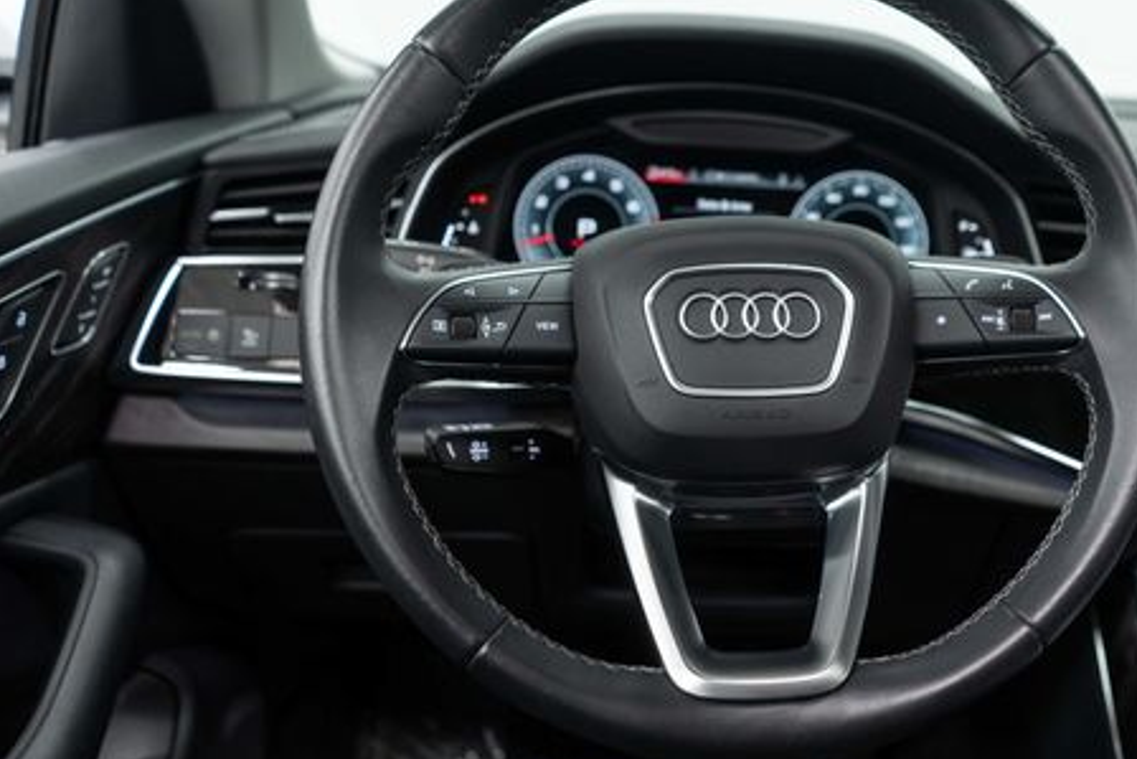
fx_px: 1264
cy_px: 354
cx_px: 746
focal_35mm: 40
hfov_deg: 47.7
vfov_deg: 33.4
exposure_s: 1/50
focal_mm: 28
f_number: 3.2
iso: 640
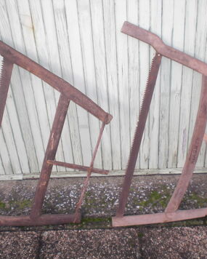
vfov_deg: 37.3
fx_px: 383
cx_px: 93
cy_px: 130
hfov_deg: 30.2
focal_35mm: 50
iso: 64
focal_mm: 6.3
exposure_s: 1/100
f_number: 3.1
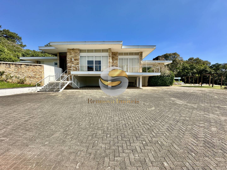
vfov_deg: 85.7
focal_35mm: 14
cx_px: 114
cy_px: 85
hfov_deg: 102.1
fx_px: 92
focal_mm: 2.22
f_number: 2.2
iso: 40
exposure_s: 1/1014
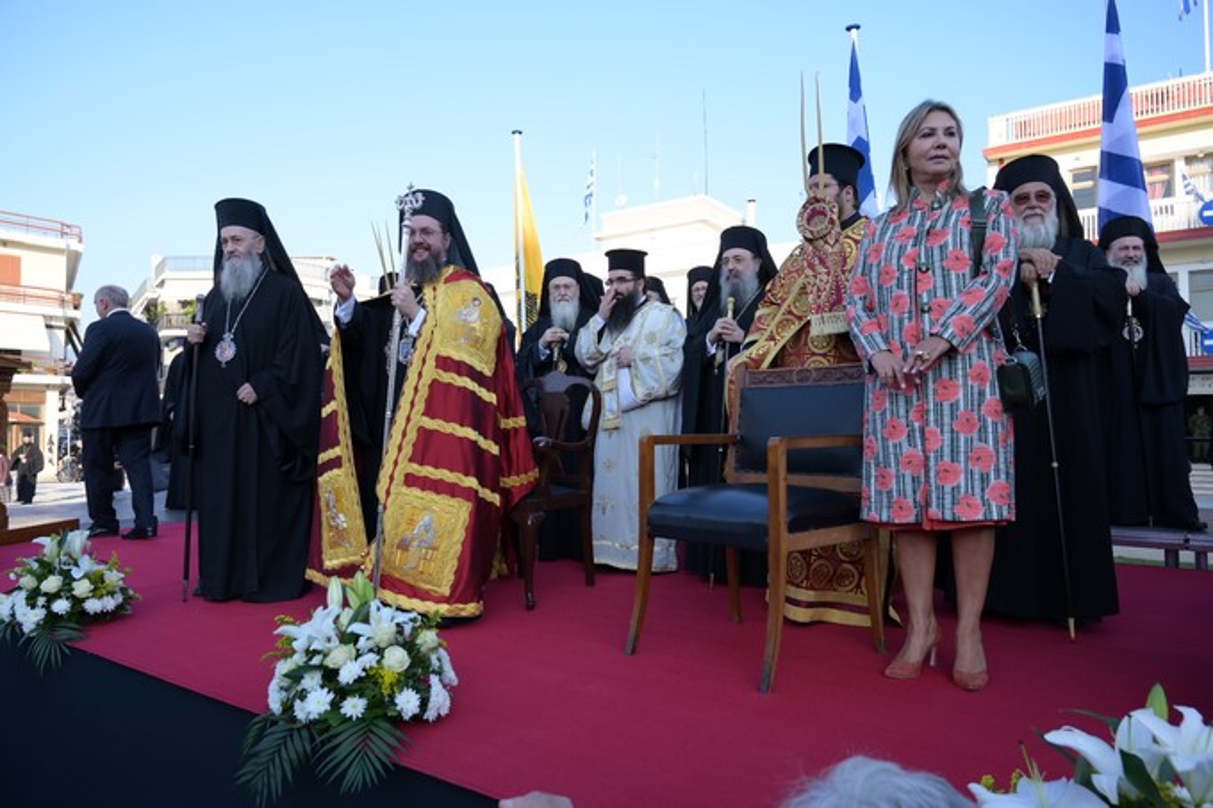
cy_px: 404
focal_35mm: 24
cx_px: 606
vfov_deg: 53.1
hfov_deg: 73.8
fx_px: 808
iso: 180
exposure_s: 1/200
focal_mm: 24
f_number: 5.6
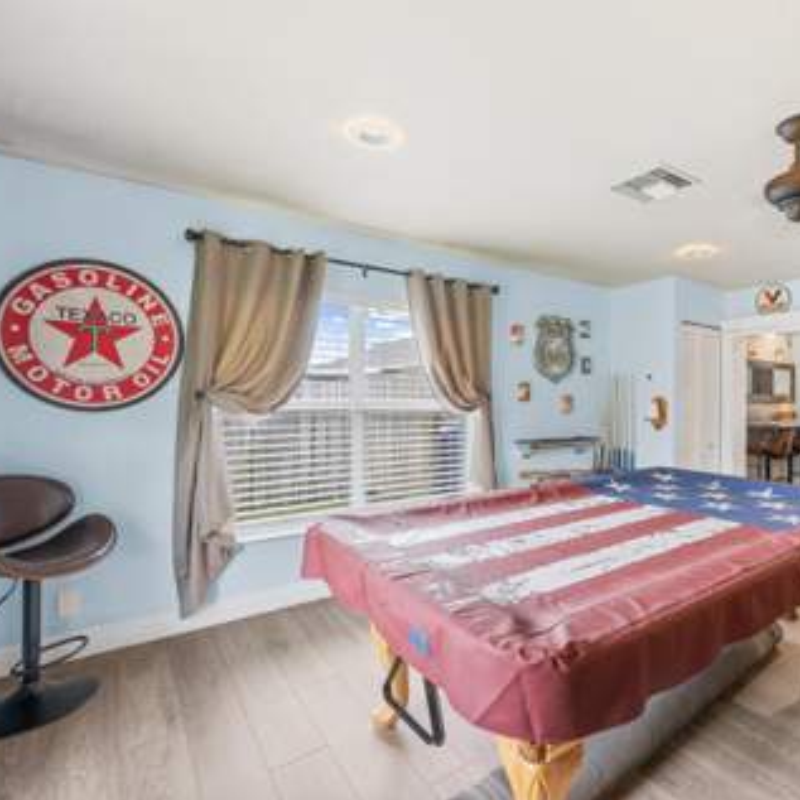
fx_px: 471
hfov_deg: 79.5
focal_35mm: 18
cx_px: 490
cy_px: 400
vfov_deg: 80.7
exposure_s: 1/3
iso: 500
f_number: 8
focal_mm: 14
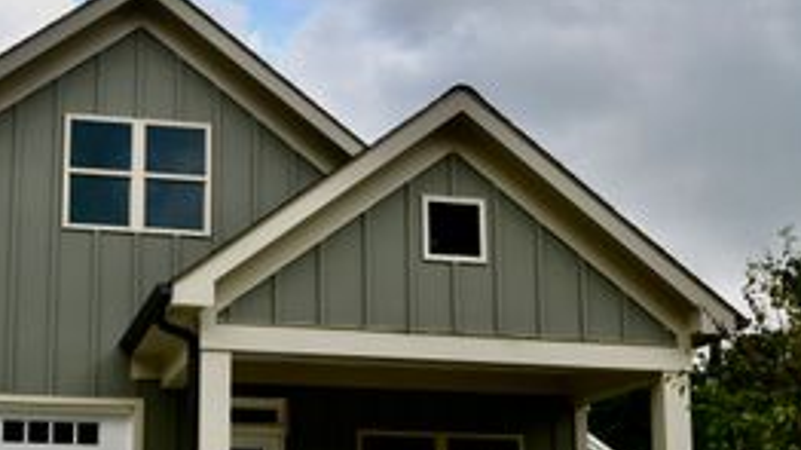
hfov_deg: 33.4
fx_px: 1316
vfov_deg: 19.1
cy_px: 393
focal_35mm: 62
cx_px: 238
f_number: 8
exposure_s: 1/250
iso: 110
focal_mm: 21
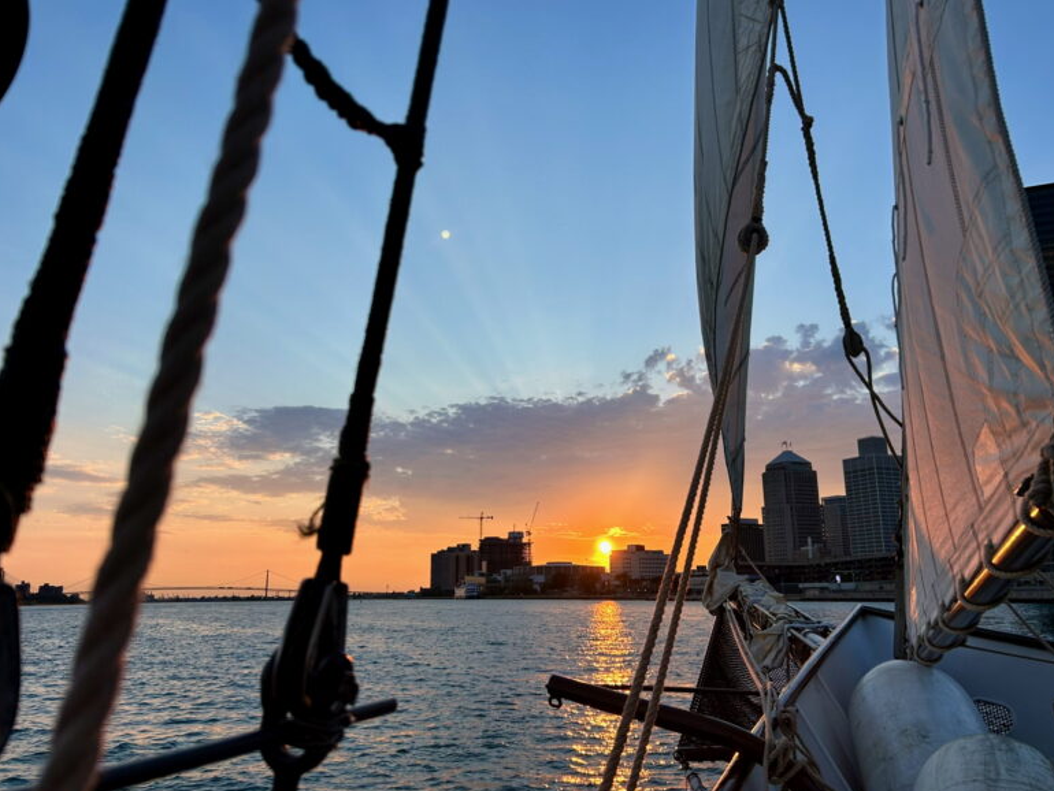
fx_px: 822
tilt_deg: +12.3
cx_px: 524
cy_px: 400
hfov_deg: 65.3
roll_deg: -1.1
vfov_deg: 51.4
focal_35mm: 27
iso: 50
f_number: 1.5
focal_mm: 5.7
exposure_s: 1/1934
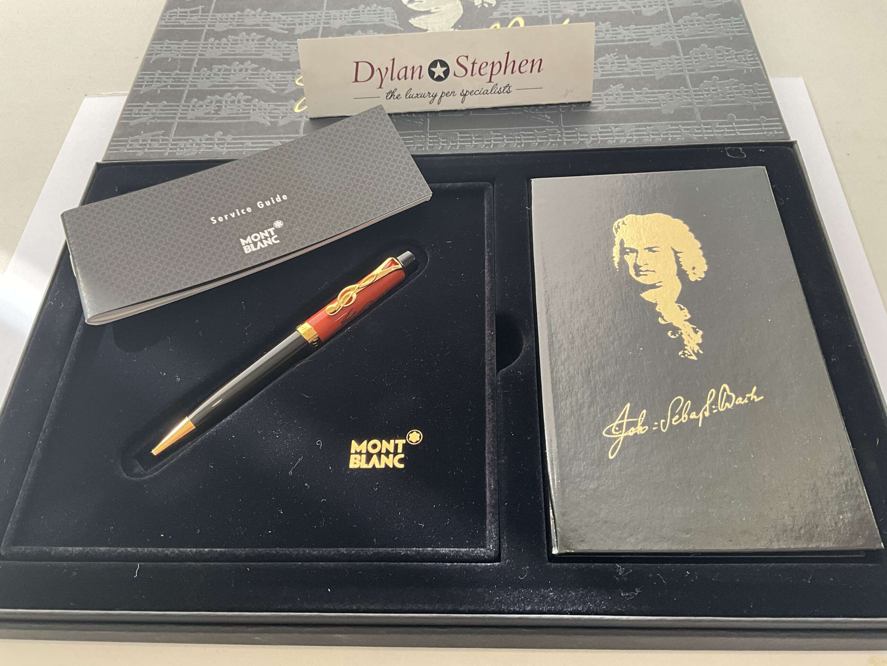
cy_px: 333
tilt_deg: -56.7
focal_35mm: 29
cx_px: 444
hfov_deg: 61.7
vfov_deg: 48.2
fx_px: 743
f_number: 1.8
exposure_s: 1/50
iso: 40
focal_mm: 3
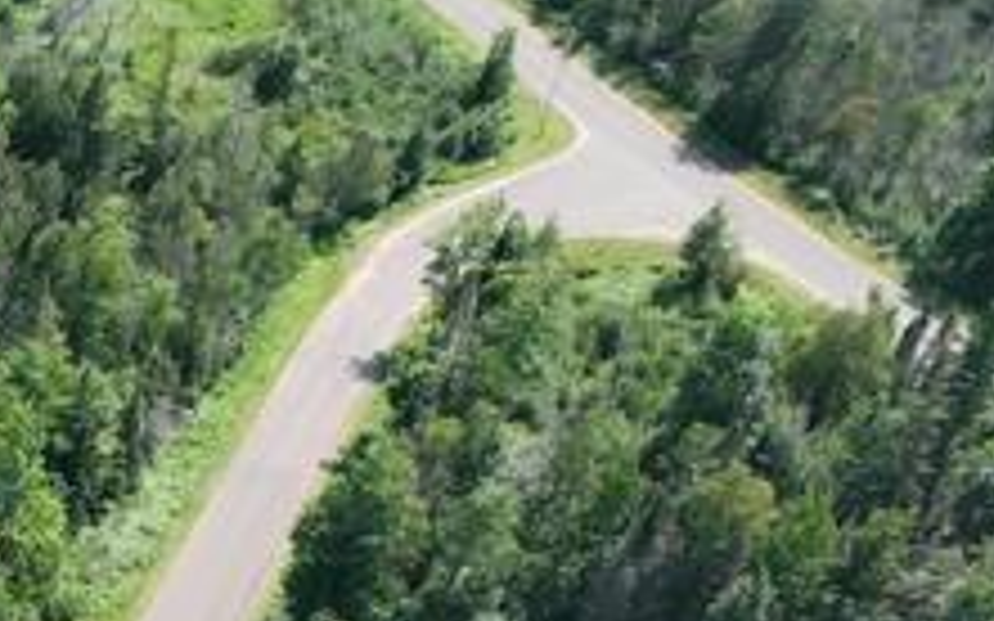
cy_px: 1215
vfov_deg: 10.3
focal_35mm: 118
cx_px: -994
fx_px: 3196
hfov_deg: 14.6
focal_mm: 12.29
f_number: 2.8
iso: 140
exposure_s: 1/1600
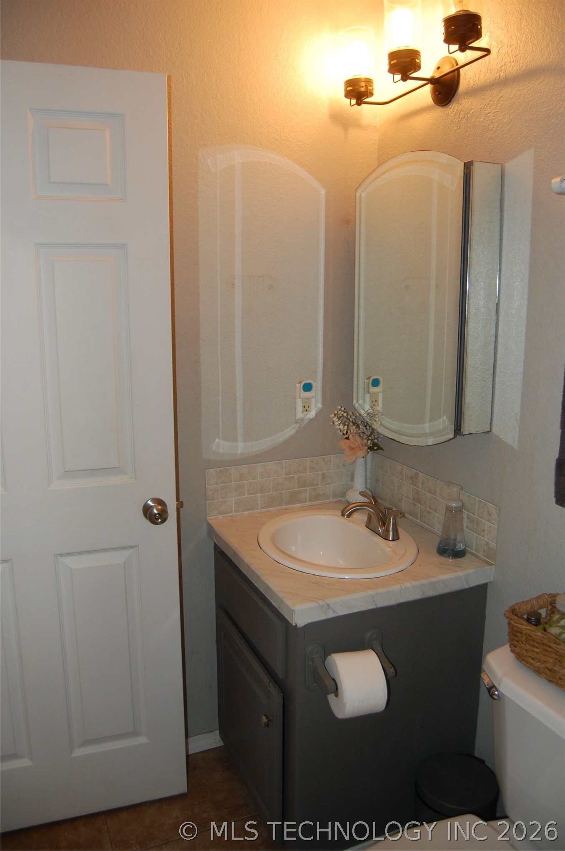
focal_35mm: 27
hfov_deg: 47.8
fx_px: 637
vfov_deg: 67.4
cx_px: 282
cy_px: 426
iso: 400
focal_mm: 18
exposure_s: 1/60
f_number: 3.5
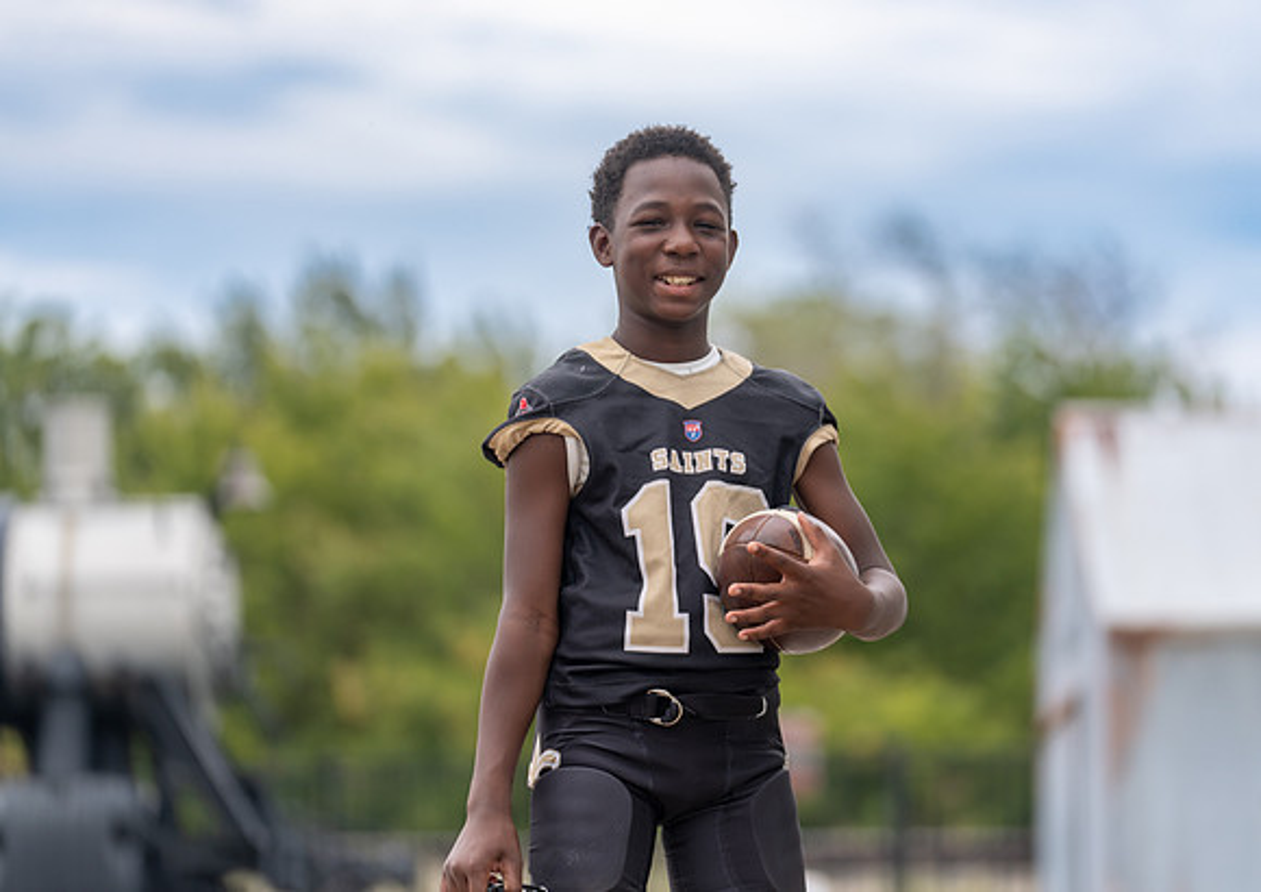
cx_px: 683
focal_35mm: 151
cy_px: 445
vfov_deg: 9.4
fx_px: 5403
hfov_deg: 13.3
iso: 100
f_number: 2.8
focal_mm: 140
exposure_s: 1/250
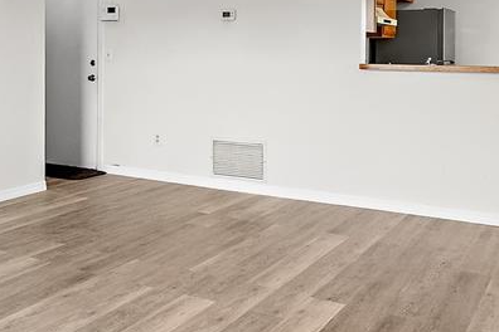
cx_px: 158
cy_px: 51
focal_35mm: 44
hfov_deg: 43.7
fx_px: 610
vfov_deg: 29.6
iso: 400
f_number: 8
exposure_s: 1/3
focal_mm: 17
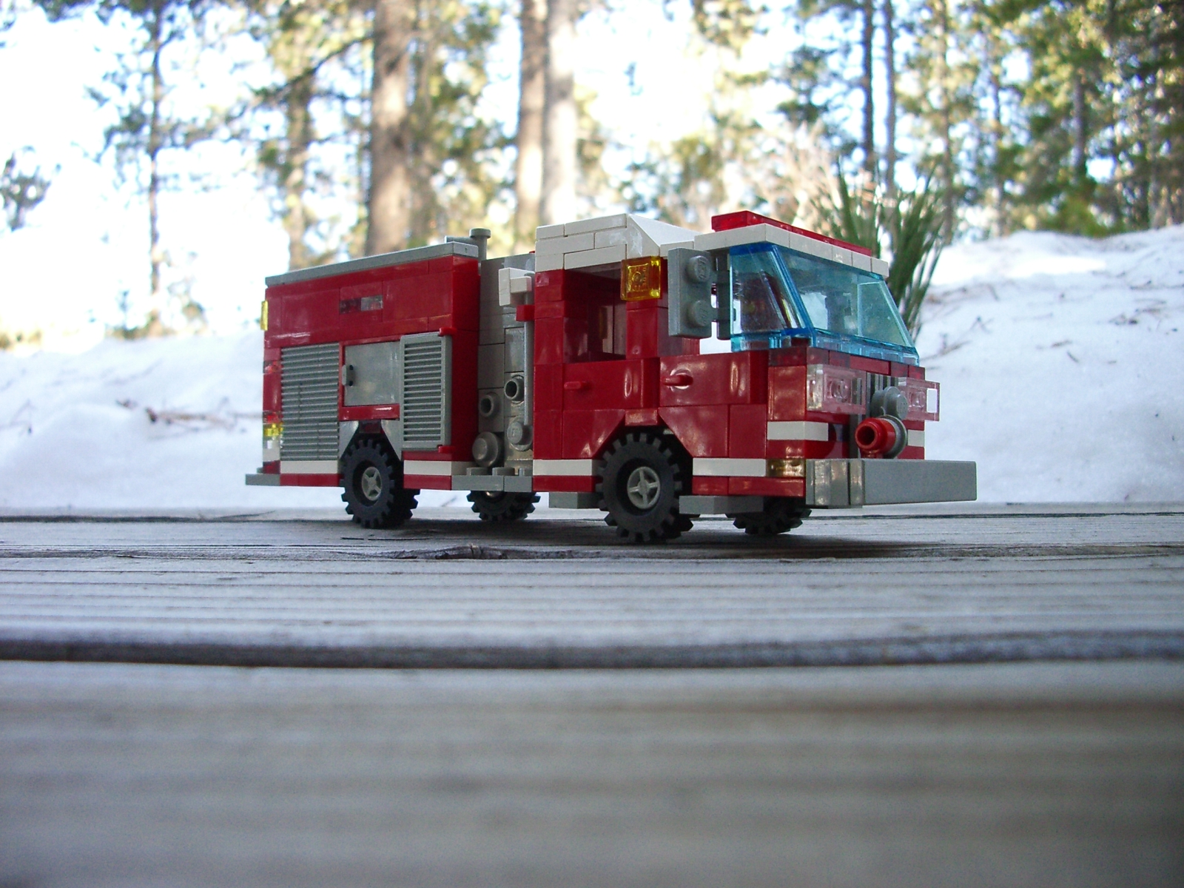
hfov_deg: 52.6
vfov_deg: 40.7
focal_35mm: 35
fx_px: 1197
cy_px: 444
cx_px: 592
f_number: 2.6
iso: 200
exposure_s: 1/100
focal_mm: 5.8
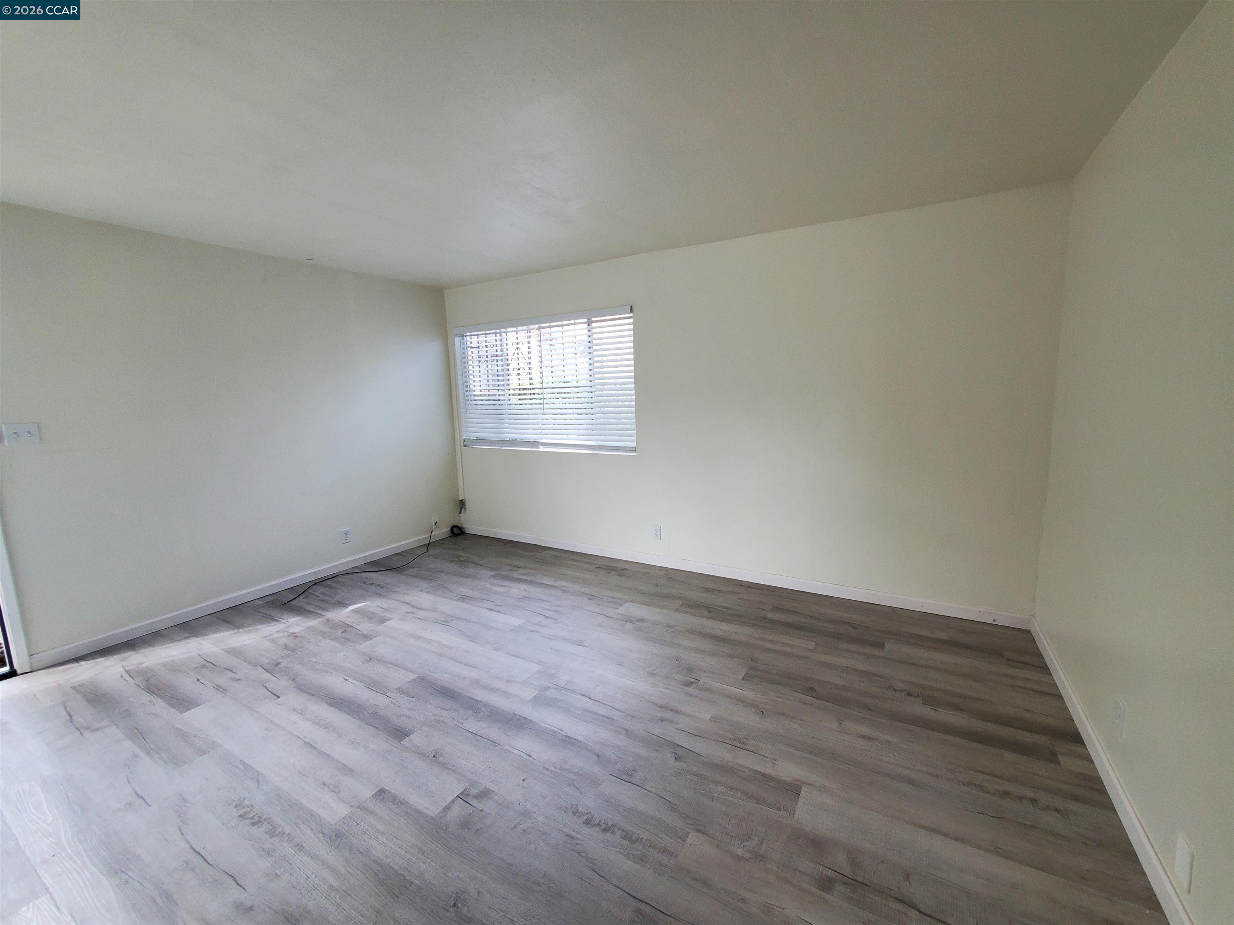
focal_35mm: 13
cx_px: 617
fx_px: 463
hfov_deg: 106.2
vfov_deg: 89.9
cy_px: 462
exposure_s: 1/60
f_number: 2.2
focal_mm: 1.8
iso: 100
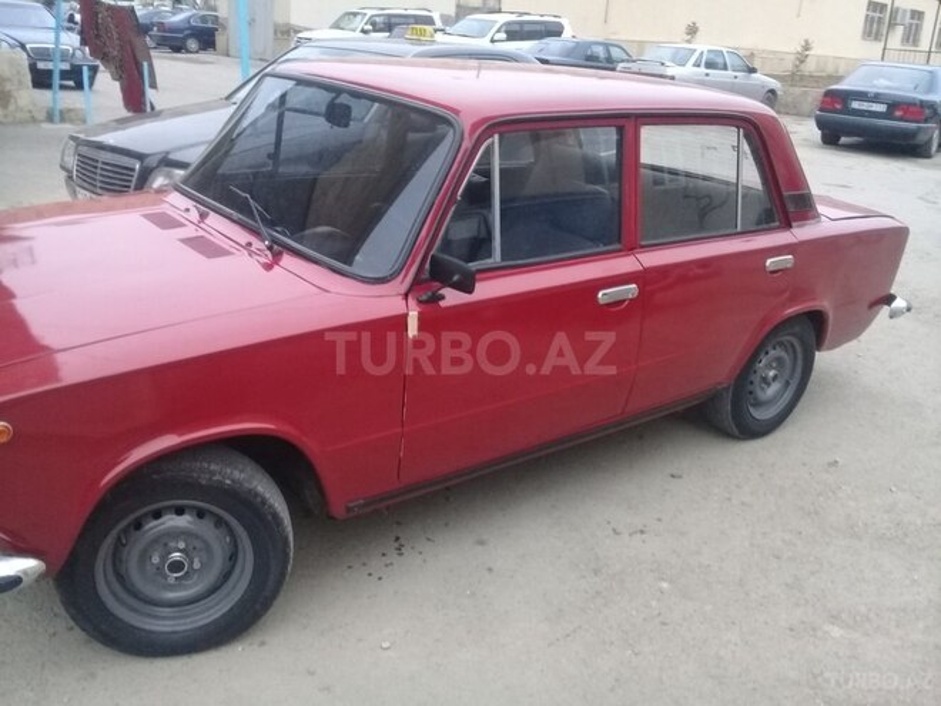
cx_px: 470
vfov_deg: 45.4
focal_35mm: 31
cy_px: 353
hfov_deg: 58.4
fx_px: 843
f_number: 2.2
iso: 200
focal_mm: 3.3
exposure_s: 1/33
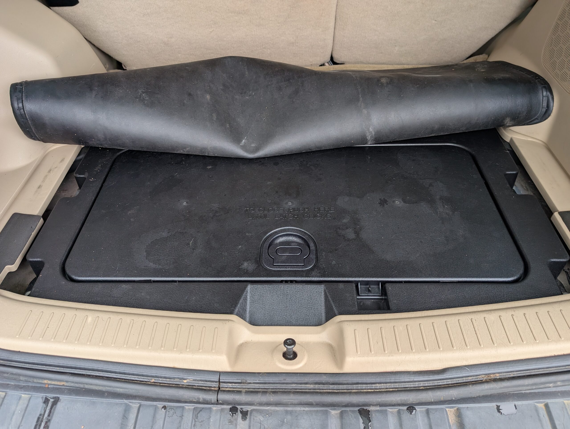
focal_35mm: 24
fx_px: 396
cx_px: 285
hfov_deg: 71.5
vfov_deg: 56.9
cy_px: 214
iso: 47
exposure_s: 1/160
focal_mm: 6.9
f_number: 1.68
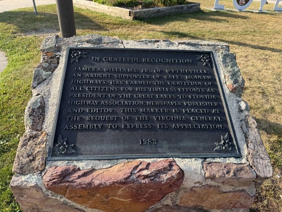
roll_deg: -3.9
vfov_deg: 56.8
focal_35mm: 24
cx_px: 141
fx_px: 196
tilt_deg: -30.6
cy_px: 106
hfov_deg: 71.6
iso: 80
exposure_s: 1/992
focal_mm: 6.76
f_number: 1.78
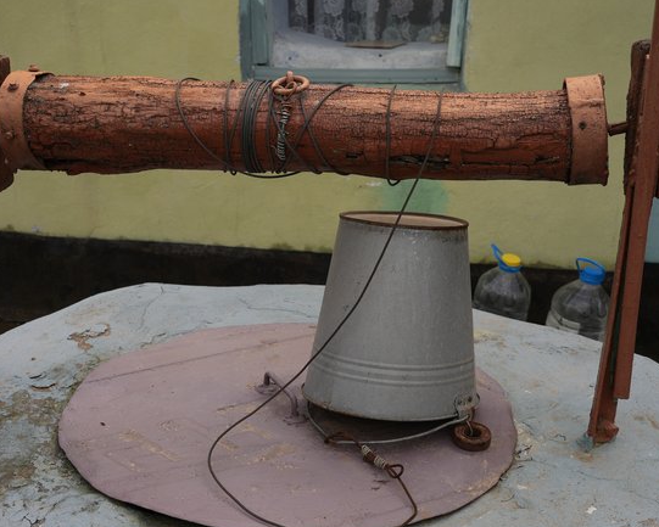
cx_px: 314
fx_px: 975
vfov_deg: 30.2
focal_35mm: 50
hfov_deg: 37.3
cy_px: 285
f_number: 8
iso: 80
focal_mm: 40
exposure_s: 1/100
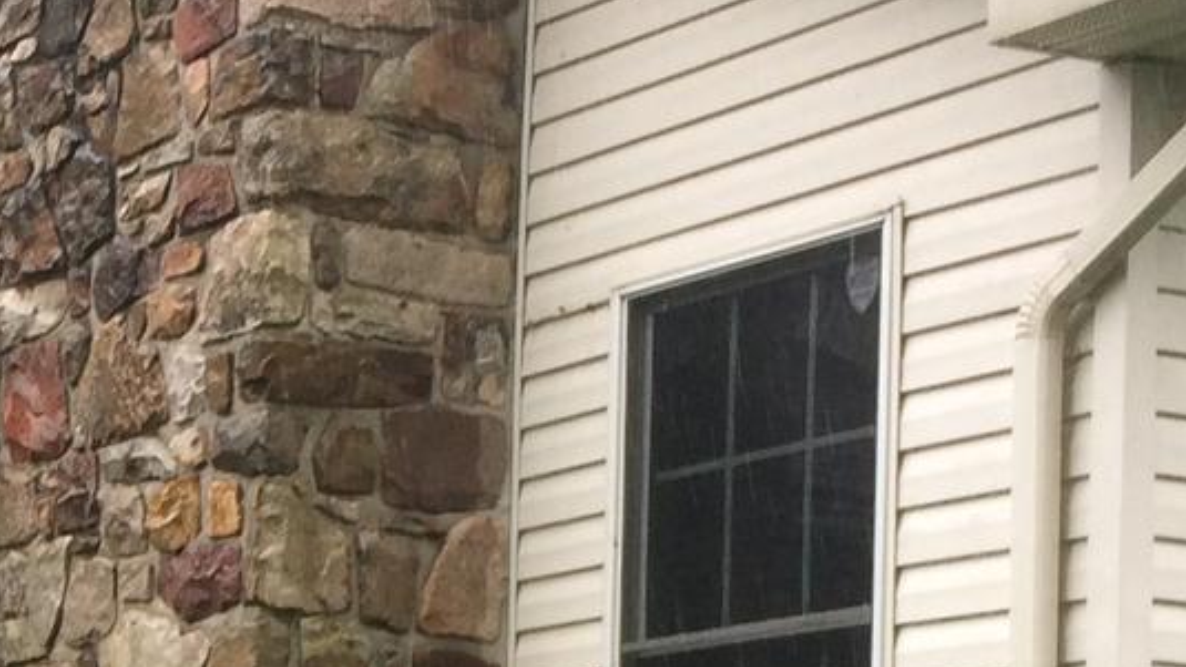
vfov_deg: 9.8
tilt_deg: +1.3
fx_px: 3805
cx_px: -368
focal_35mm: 121
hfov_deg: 16.7
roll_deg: -2.3
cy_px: 909
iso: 50
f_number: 2.2
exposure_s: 1/120
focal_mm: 4.15
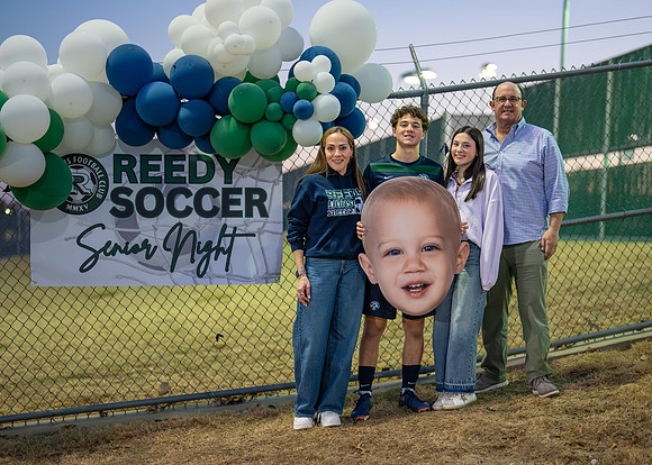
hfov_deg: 33.8
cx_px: 355
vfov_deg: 24.5
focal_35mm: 58
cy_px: 246
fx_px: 1073
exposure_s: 1/400
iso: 1600
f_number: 1.2
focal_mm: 50
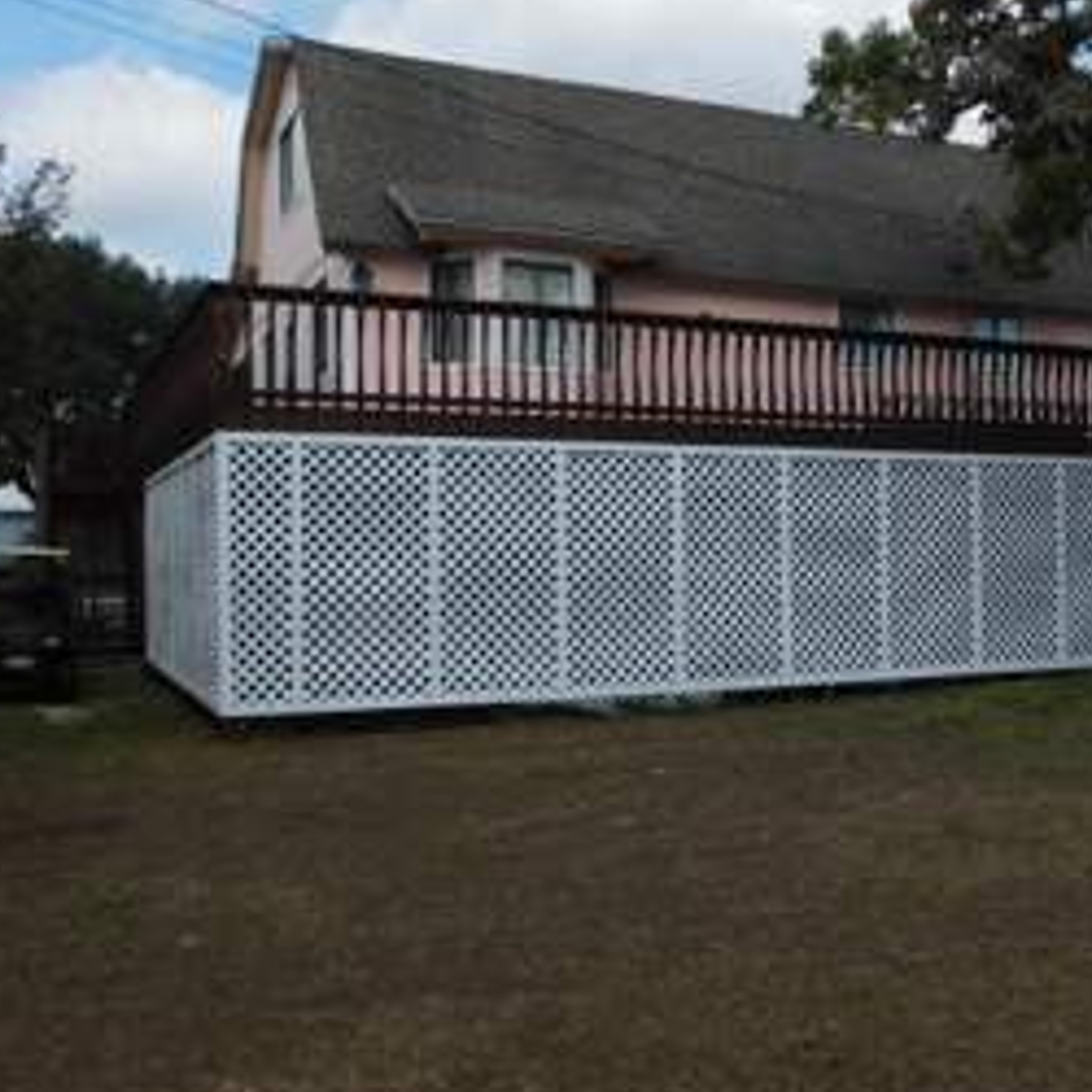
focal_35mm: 39
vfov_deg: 42.8
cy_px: 544
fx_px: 1392
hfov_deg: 42.0
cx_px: 769
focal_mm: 4
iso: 125
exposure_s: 1/500
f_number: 6
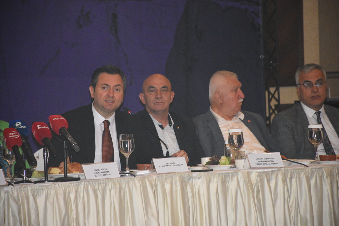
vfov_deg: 7.0
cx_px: 170
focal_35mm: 195
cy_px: 113
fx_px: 1836
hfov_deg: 10.5
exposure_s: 1/250
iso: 4000
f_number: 5.6
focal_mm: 130
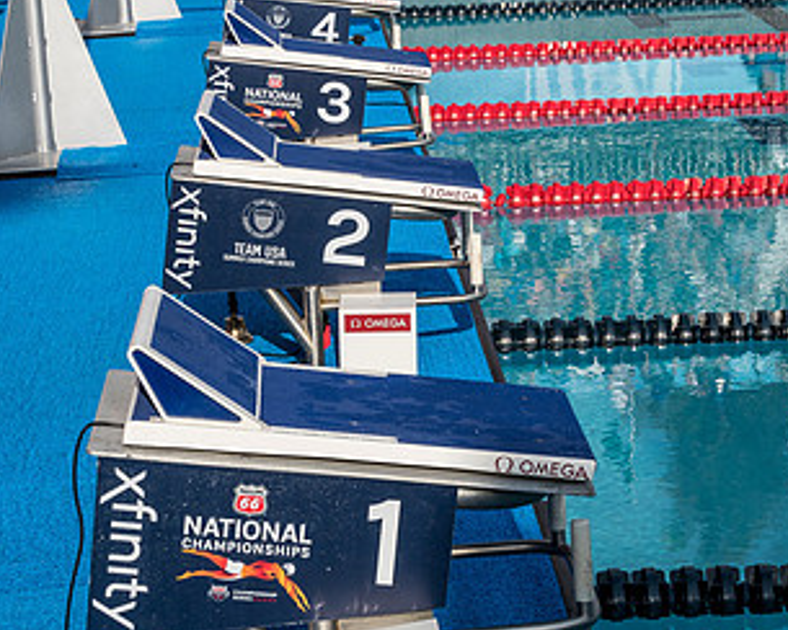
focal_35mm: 115
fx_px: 2682
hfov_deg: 16.7
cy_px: 315
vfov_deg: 13.4
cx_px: 391
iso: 320
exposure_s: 1/640
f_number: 10
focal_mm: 40
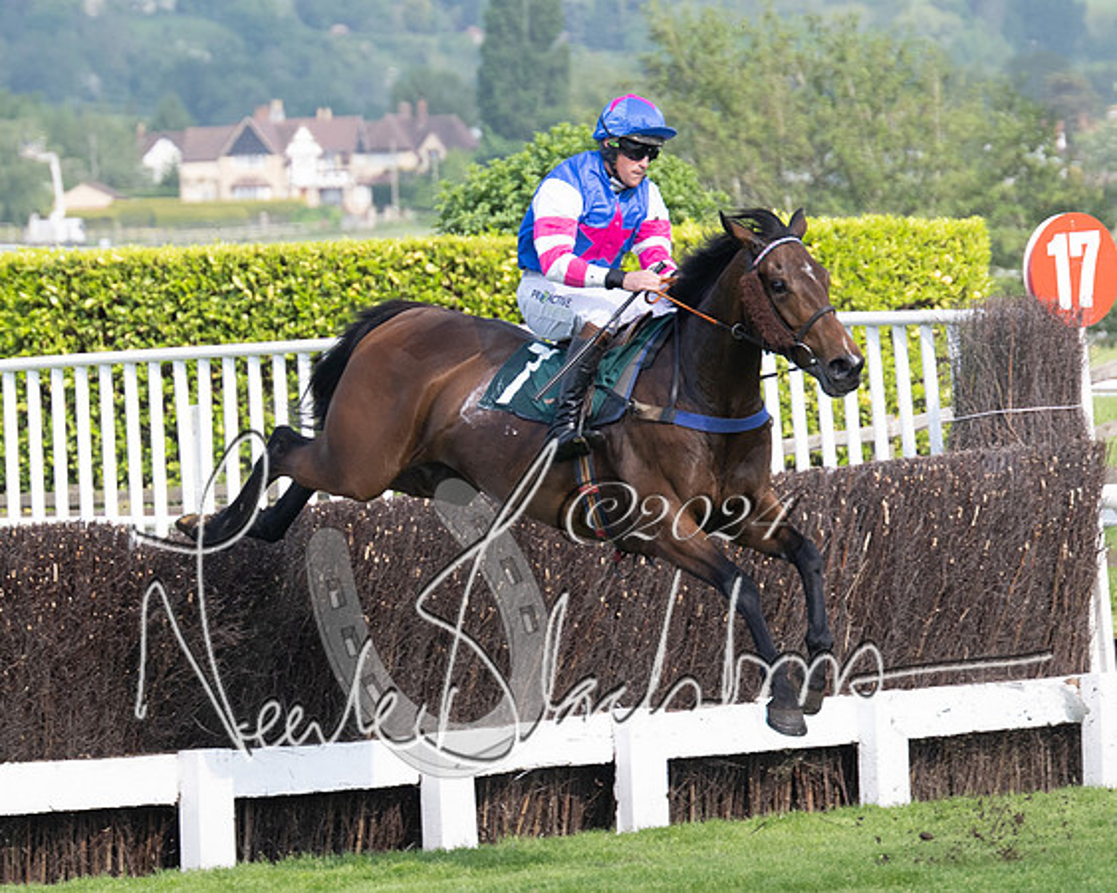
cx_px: 462
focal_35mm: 333
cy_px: 360
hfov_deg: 5.8
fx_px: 11004
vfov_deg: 4.6
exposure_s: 1/1600
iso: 400
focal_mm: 125
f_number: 4
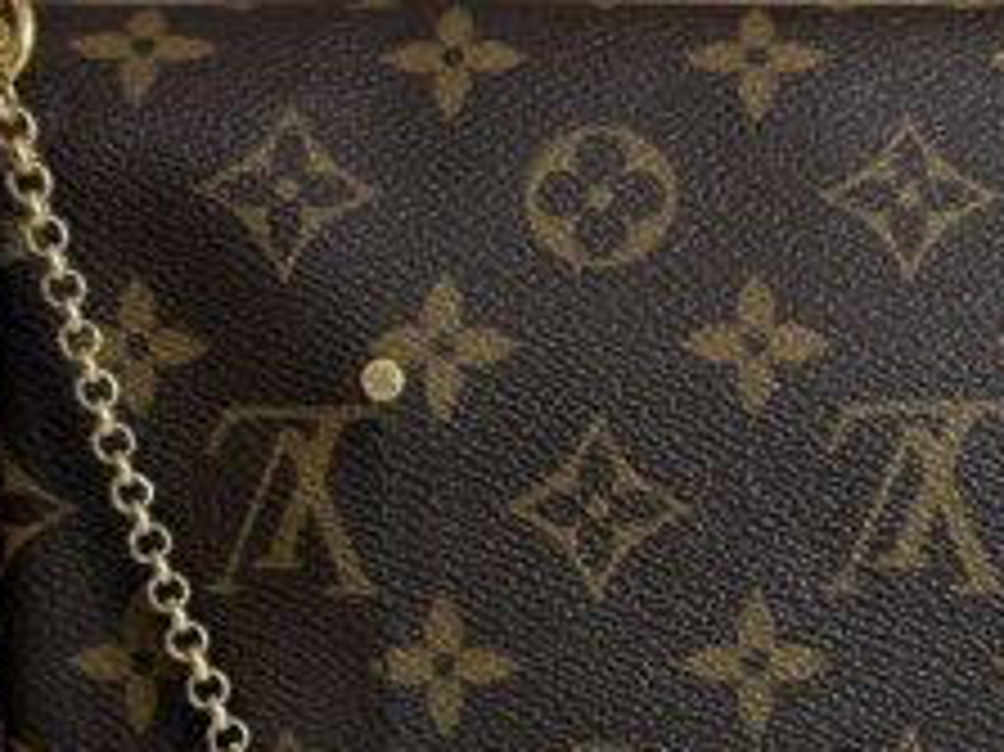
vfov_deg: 17.0
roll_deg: +0.6
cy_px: 576
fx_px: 2493
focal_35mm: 86
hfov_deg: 22.6
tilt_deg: -20.8
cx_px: 711
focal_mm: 6.76
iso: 125
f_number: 1.78
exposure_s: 1/120
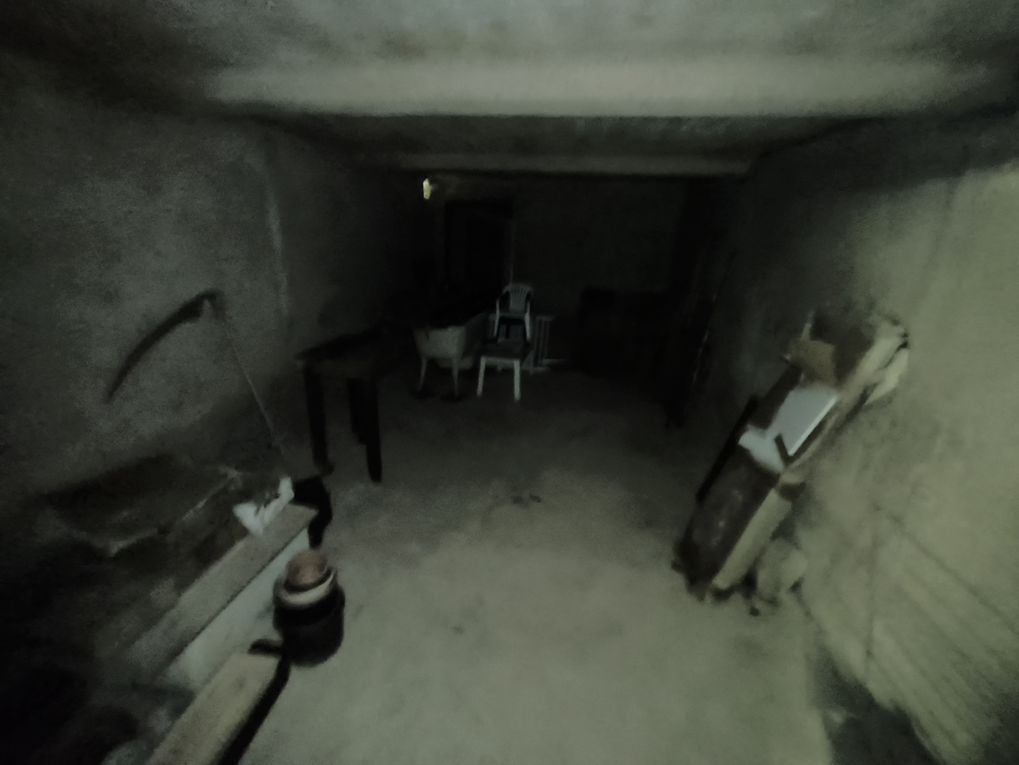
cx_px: 510
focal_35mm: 15
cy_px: 382
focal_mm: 1.65
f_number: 2.2
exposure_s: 1/14.3
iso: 4000
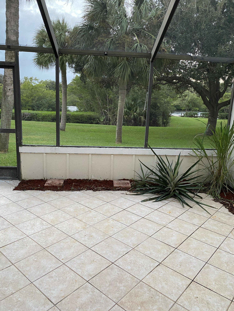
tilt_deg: -11.8
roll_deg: -2.3
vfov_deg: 67.3
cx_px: 117
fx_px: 234
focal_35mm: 26
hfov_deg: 53.1
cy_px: 156
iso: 400
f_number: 1.8
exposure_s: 1/60
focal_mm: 4.25
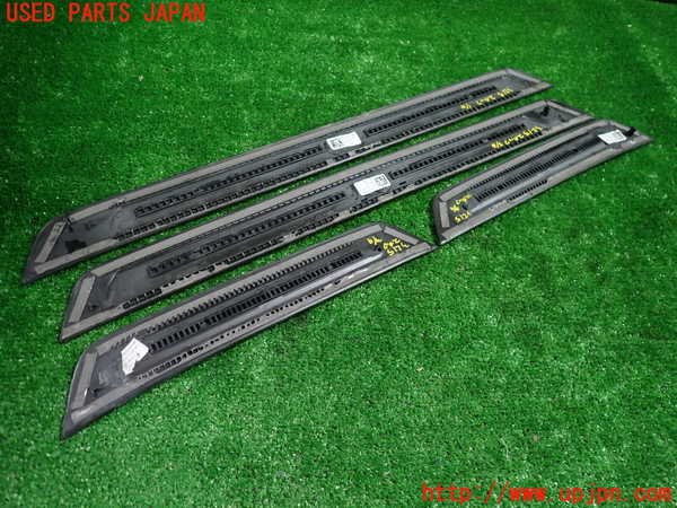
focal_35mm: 25
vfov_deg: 54.9
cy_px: 254
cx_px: 338
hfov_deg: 69.4
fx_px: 489
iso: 200
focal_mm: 4.5
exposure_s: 1/30
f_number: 2
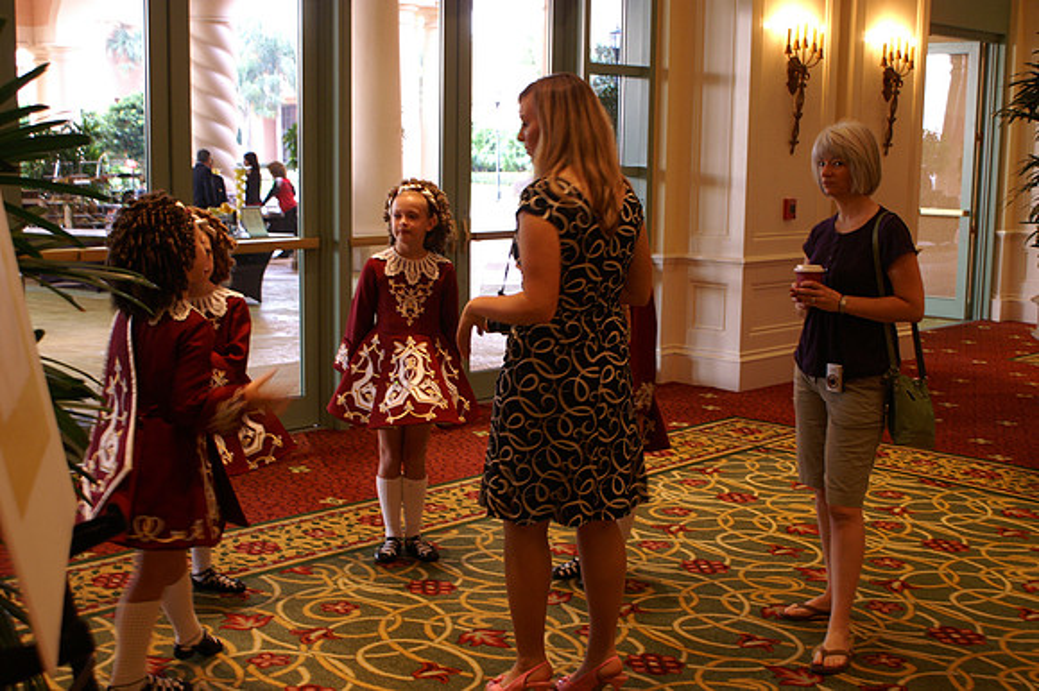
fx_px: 1298
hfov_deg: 43.6
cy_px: 346
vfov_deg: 29.8
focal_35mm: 45
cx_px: 520
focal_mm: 30
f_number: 5
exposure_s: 1/13
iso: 400
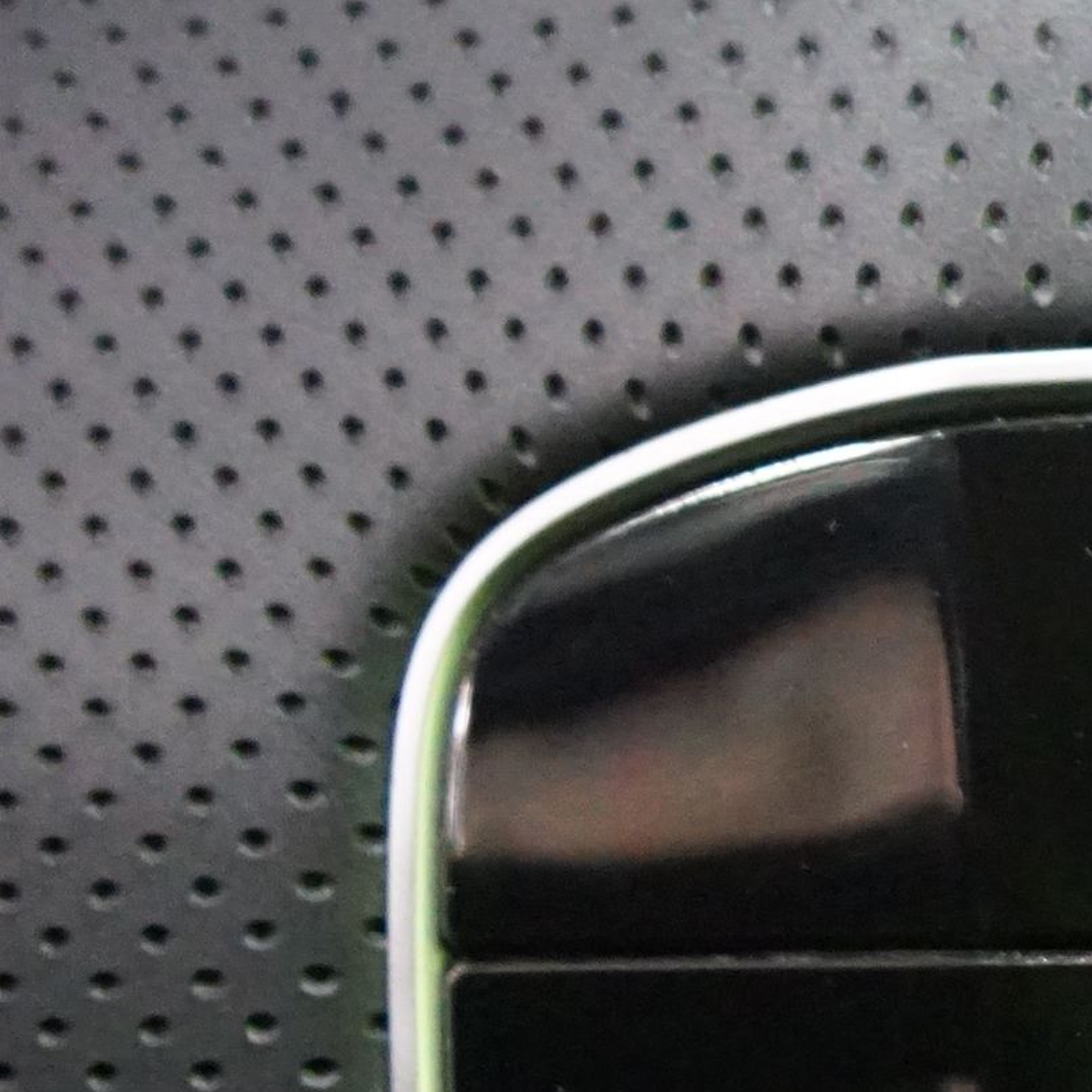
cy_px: 1278
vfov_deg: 10.4
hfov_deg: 9.4
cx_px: 2634
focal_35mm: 166
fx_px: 5925
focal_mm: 40
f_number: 4
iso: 6400
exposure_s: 1/15
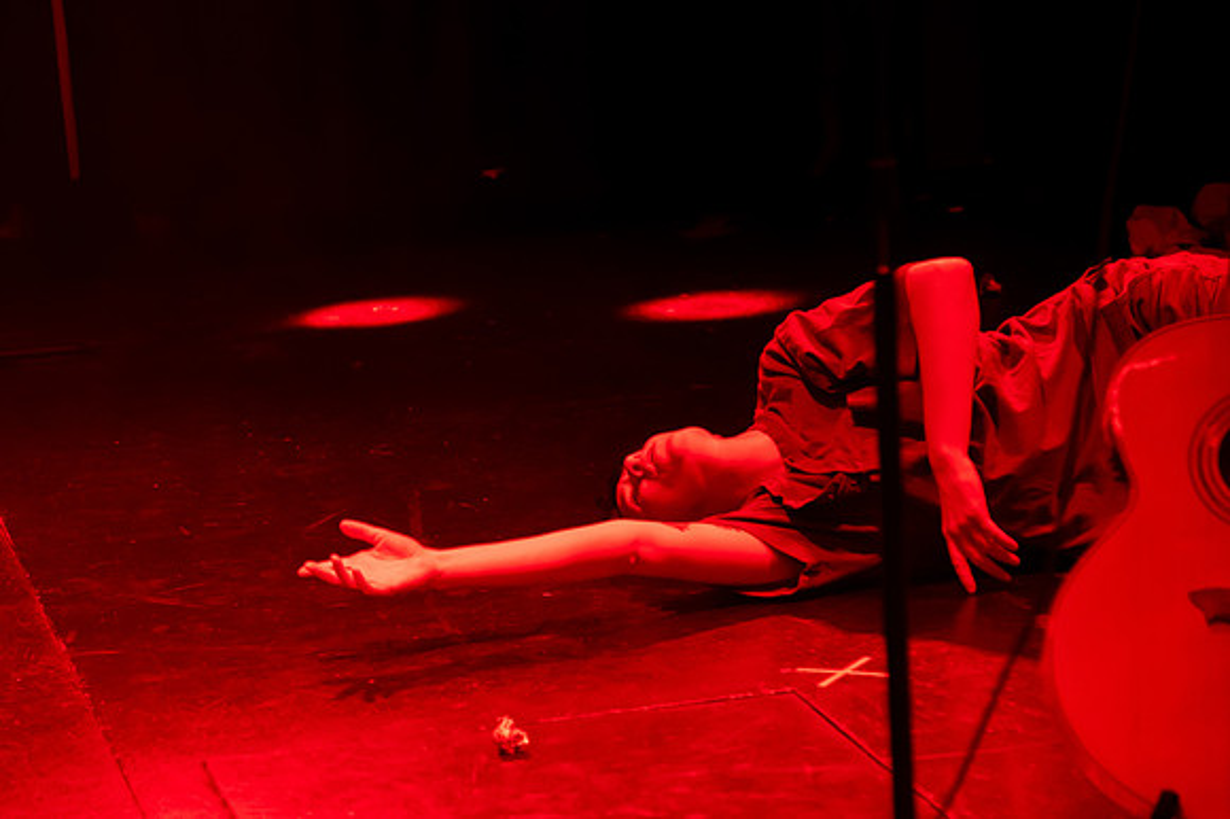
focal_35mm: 120
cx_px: 360
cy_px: 580
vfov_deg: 11.4
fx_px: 4107
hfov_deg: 17.0
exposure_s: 1/125
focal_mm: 85
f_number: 4
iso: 4000
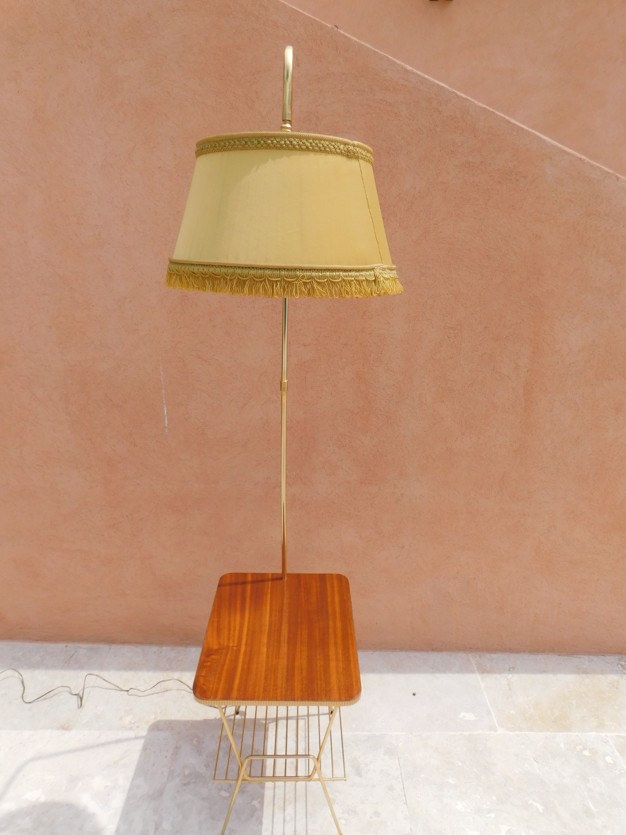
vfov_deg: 73.9
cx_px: 313
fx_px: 555
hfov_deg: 58.9
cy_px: 418
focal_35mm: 23
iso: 125
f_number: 3
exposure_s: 1/1500
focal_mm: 4
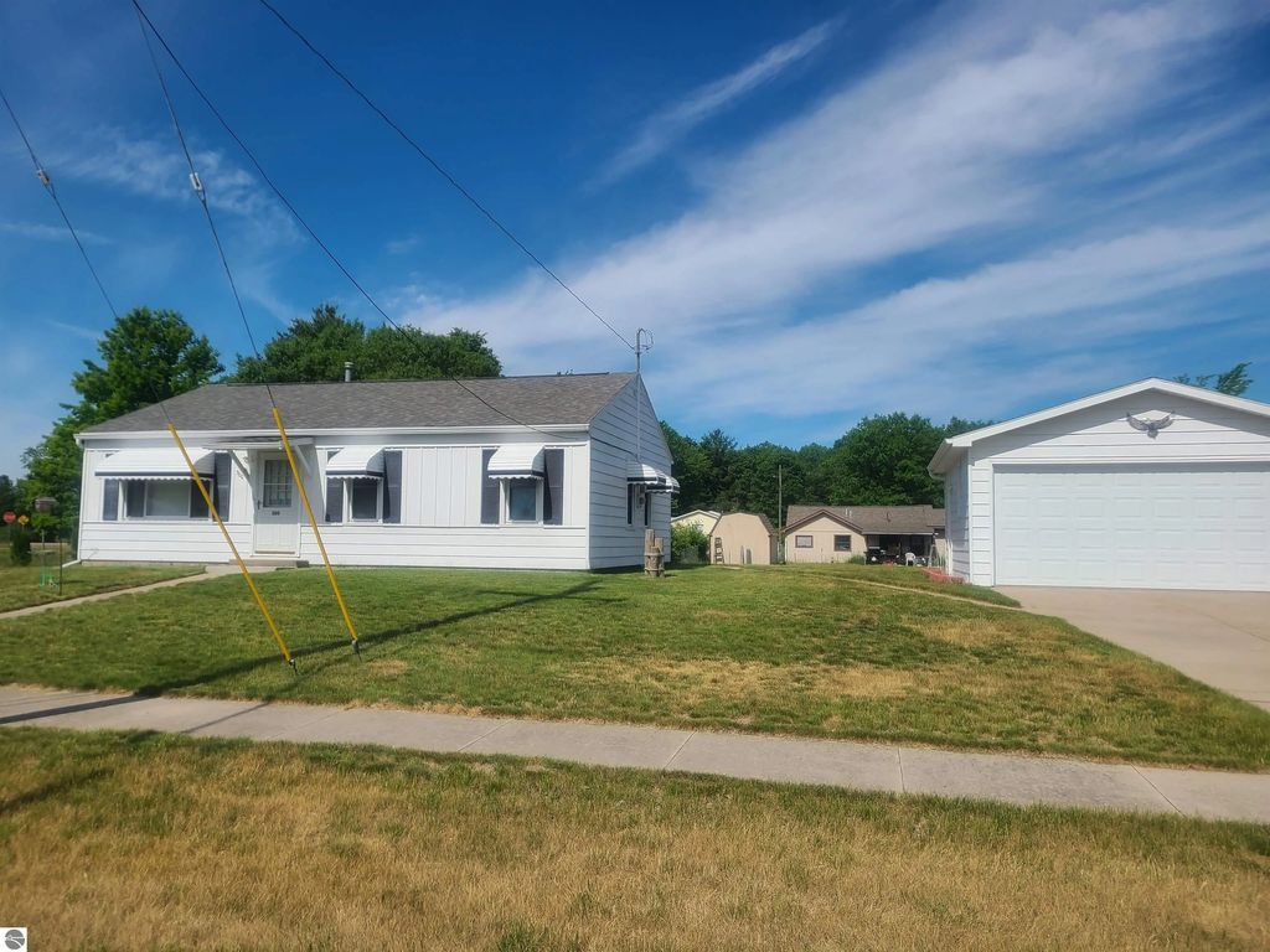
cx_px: 635
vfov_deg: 53.1
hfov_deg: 67.3
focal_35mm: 26
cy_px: 476
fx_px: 954
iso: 40
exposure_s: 1/4153
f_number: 1.8
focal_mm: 5.4
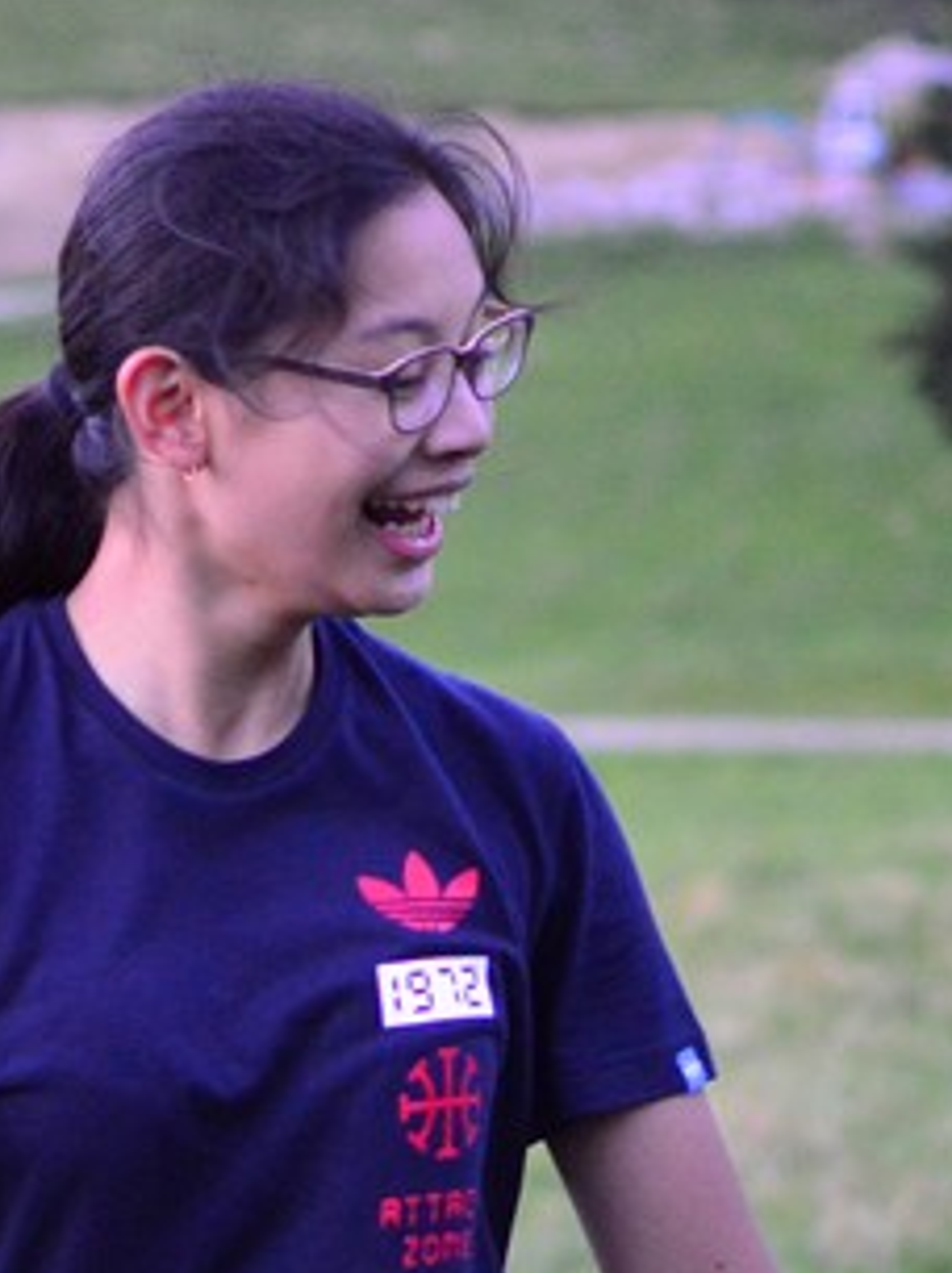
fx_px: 6233
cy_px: 666
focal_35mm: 170
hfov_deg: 8.7
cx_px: 109
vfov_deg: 11.7
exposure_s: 1/200
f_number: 1.8
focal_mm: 35
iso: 1000
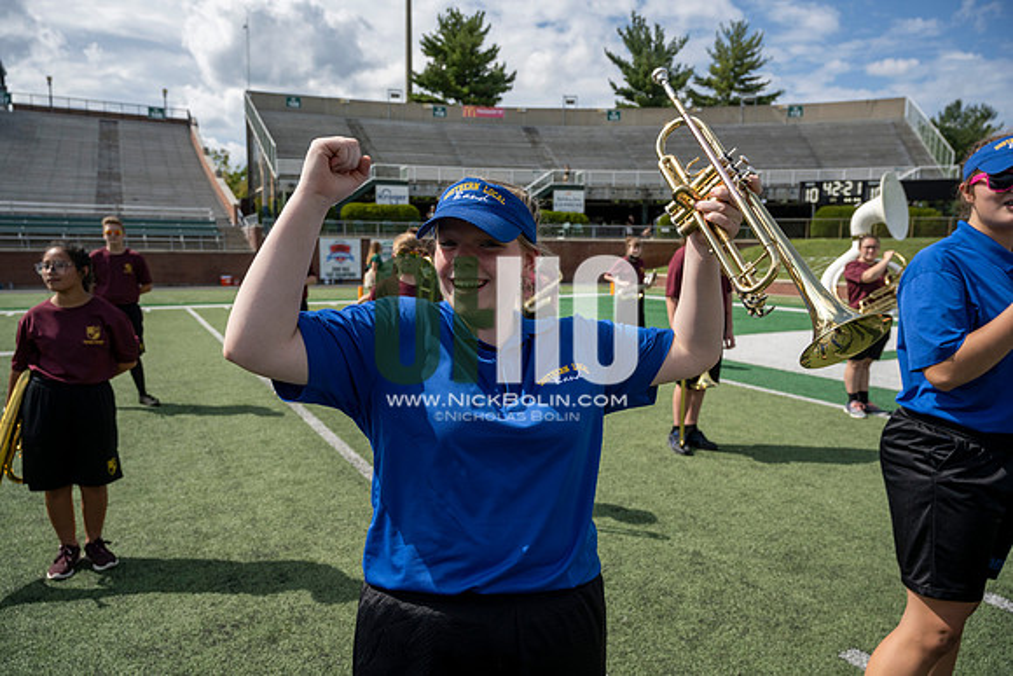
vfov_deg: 53.2
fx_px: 675
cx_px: 506
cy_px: 338
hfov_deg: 73.7
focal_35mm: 24
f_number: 5
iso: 200
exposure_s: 1/1600
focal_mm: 24
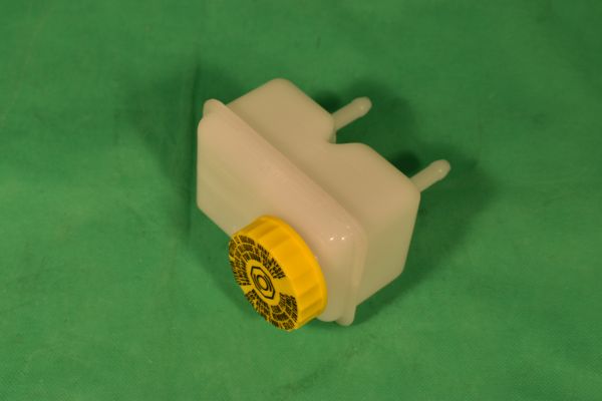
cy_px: 200
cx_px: 301
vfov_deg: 18.9
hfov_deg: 28.1
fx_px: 1204
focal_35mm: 72
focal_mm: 48
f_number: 8
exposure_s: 1/100
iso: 100
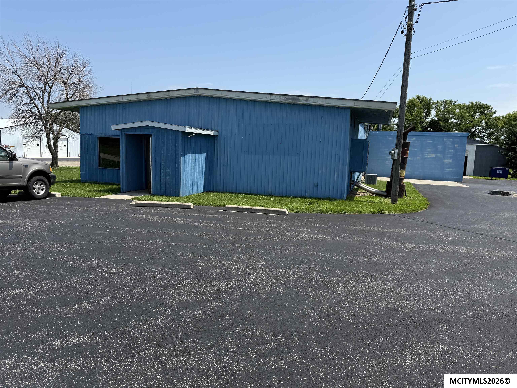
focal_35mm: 24
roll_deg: -2.4
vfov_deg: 56.8
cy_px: 194
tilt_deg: -6.1
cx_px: 258
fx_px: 358
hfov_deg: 71.6
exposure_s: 1/3759
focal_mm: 6.76
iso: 80
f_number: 1.78
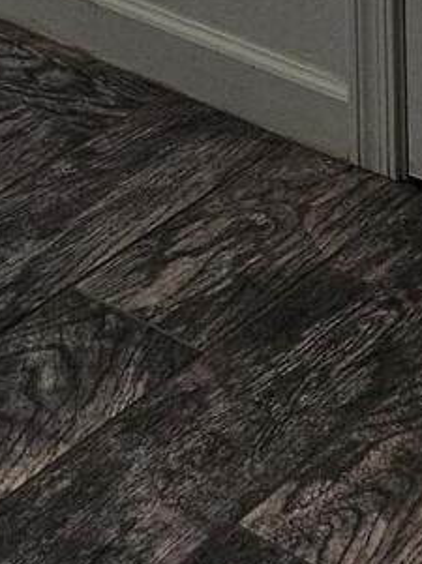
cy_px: -1016
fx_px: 2492
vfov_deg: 10.2
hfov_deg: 9.1
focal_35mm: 153
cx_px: -424
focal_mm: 6.3
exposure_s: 1/120
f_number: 1.7
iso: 100
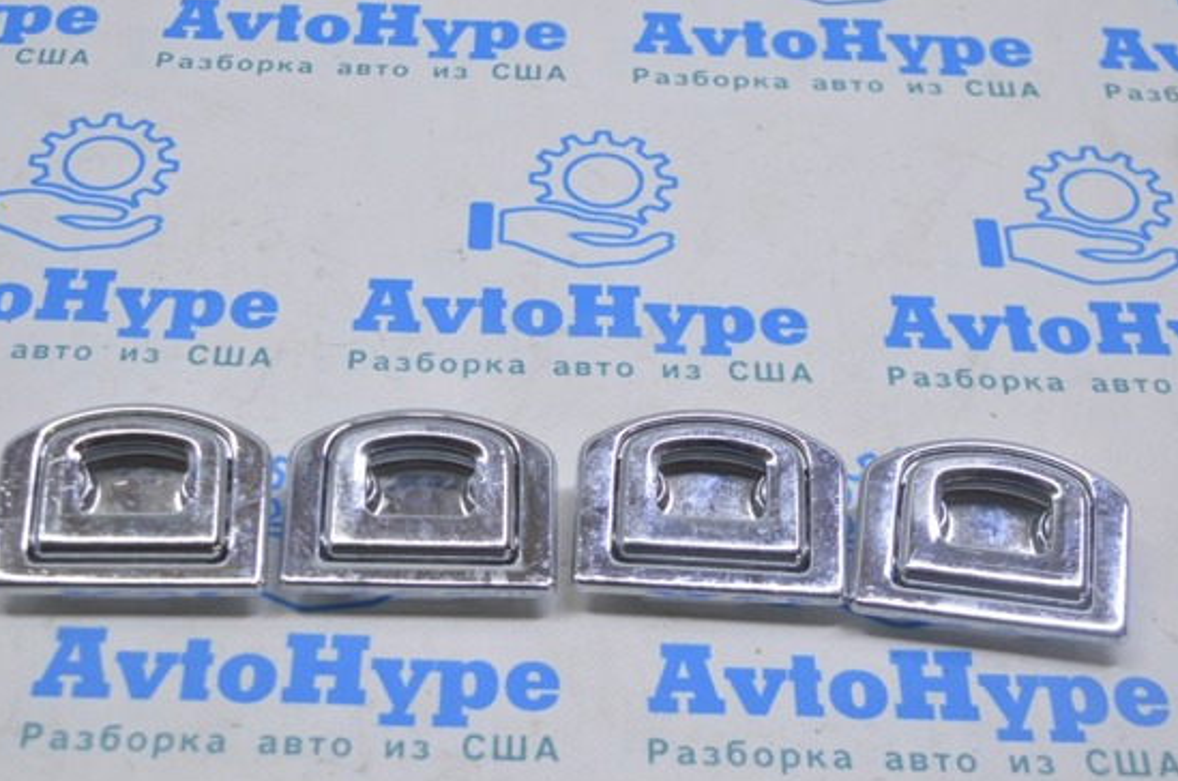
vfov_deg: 21.5
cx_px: 526
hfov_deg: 31.9
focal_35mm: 63
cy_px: 404
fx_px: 2058
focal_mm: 36
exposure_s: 1/30
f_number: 5.6
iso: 400
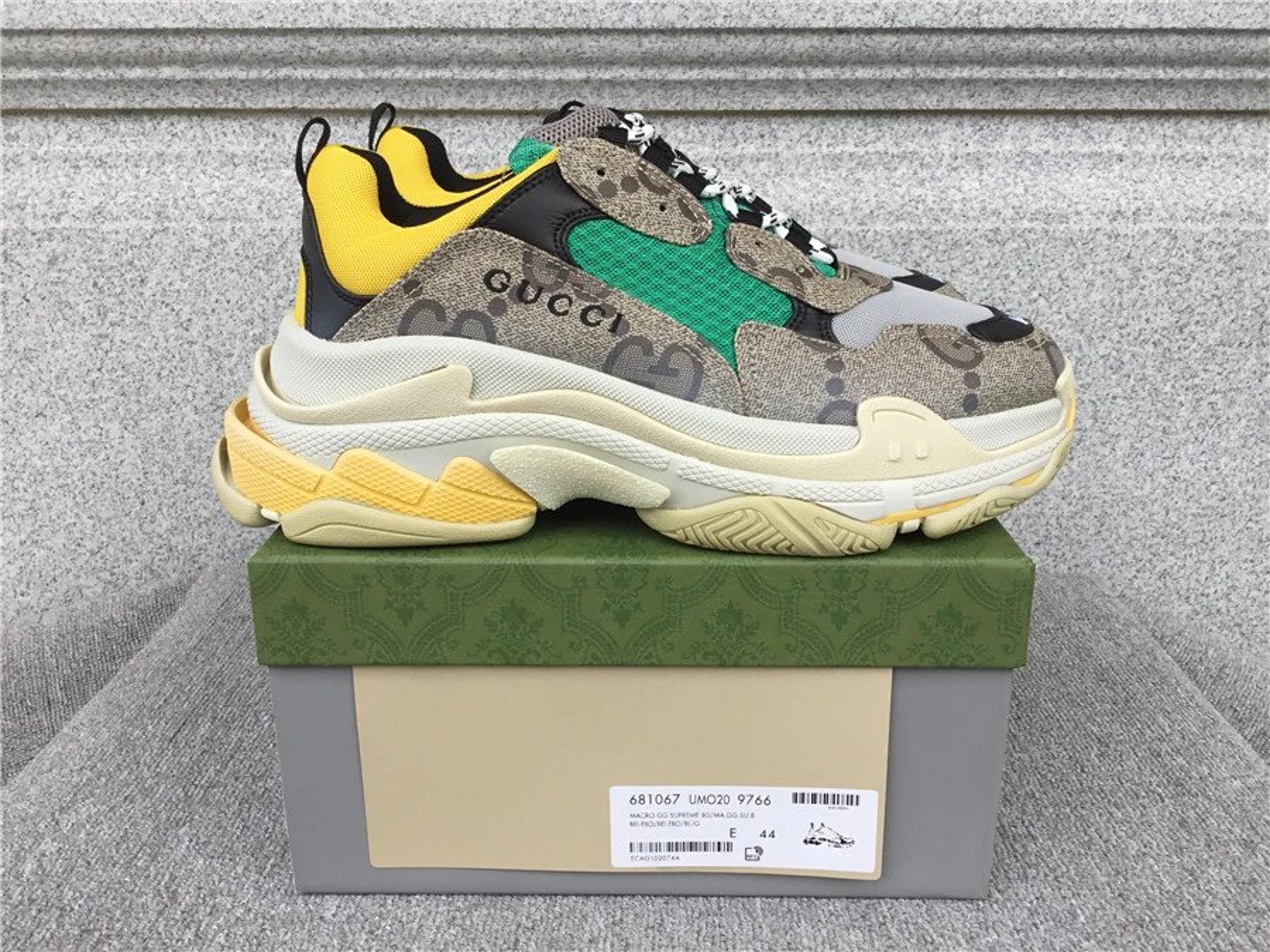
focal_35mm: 31
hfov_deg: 58.4
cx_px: 635
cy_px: 476
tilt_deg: -16.5
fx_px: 1137
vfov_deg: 45.4
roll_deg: +0.5
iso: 25
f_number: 2.4
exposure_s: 1/295
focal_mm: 3.3
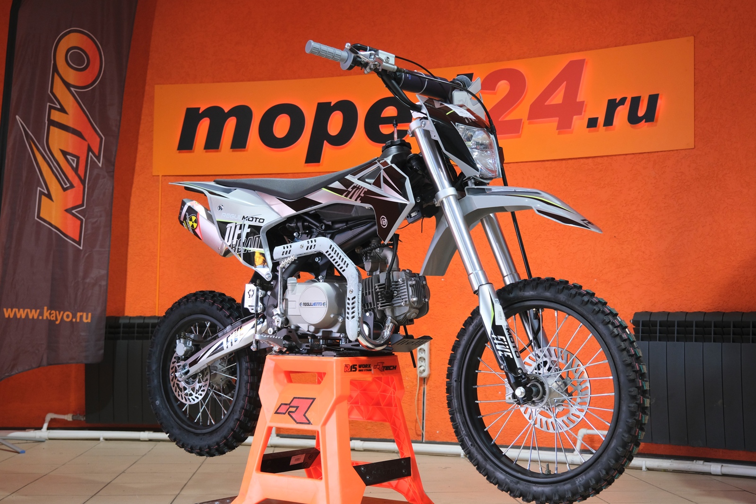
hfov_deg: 42.7
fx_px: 966
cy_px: 252
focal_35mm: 46
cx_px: 378
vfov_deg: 29.2
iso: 1250
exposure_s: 1/100
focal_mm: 30.8
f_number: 4
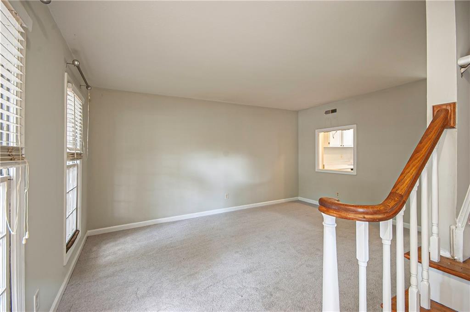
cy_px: 156
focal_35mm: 15
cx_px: 235
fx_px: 196
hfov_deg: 100.5
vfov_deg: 77.2
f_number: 8
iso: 200
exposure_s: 1/2
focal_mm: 10
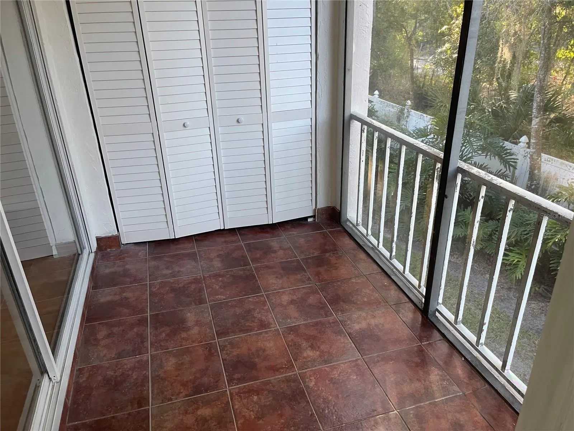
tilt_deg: -24.0
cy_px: 216
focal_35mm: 25
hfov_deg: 69.4
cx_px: 287
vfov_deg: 54.9
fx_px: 415
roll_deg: +1.5
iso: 125
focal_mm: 5.1
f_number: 1.6
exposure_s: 1/93
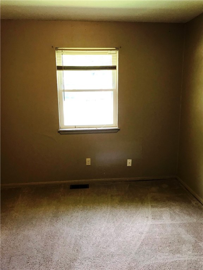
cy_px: 135
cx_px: 102
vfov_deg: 63.4
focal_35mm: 28
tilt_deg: -11.6
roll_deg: +0.5
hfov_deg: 49.7
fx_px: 219
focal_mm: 3.99
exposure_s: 1/24
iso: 40
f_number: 1.8
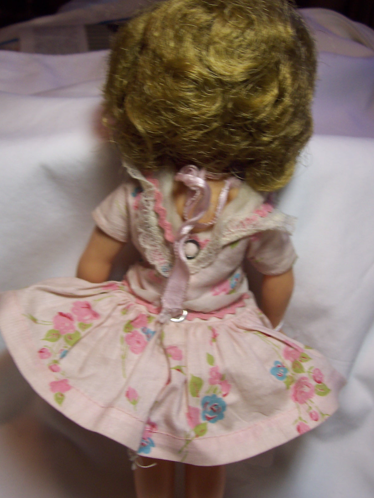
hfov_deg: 37.7
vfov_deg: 49.0
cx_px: 189
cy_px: 248
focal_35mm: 38
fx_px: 547
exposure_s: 1/30
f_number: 2.8
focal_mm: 5.6
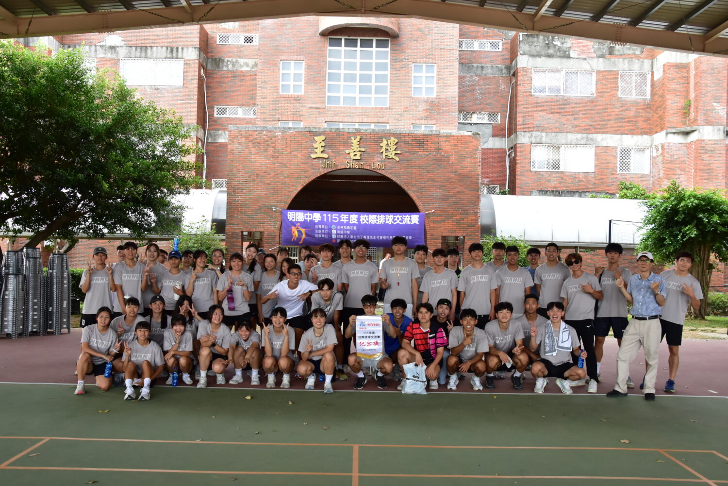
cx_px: 364
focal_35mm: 32
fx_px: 637
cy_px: 243
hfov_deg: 59.5
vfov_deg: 41.7
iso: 800
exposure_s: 1/320
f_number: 6.3
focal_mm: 21
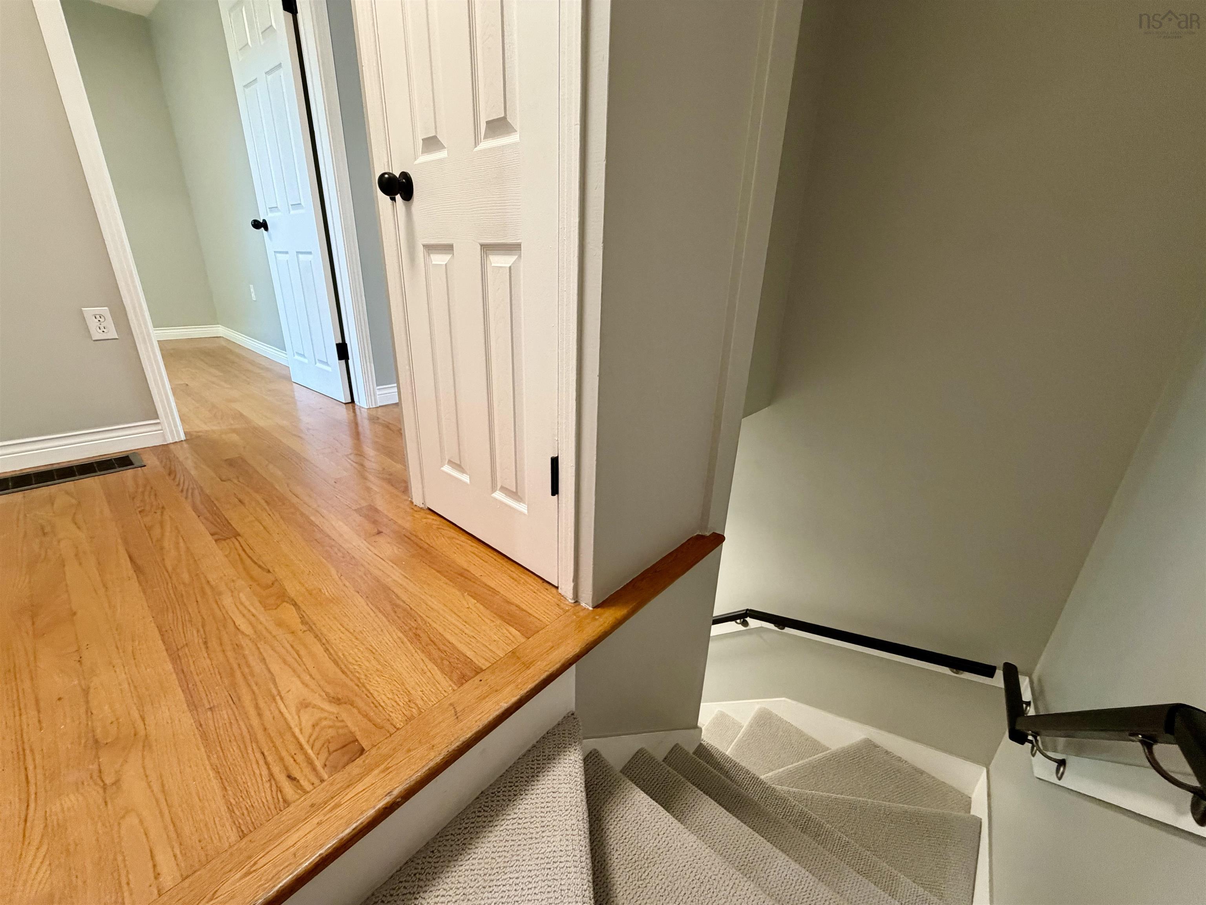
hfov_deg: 102.1
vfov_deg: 85.7
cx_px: 603
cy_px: 452
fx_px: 488
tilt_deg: -20.5
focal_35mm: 14
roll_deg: -1.9
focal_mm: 2.22
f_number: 2.2
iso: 250
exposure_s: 1/60
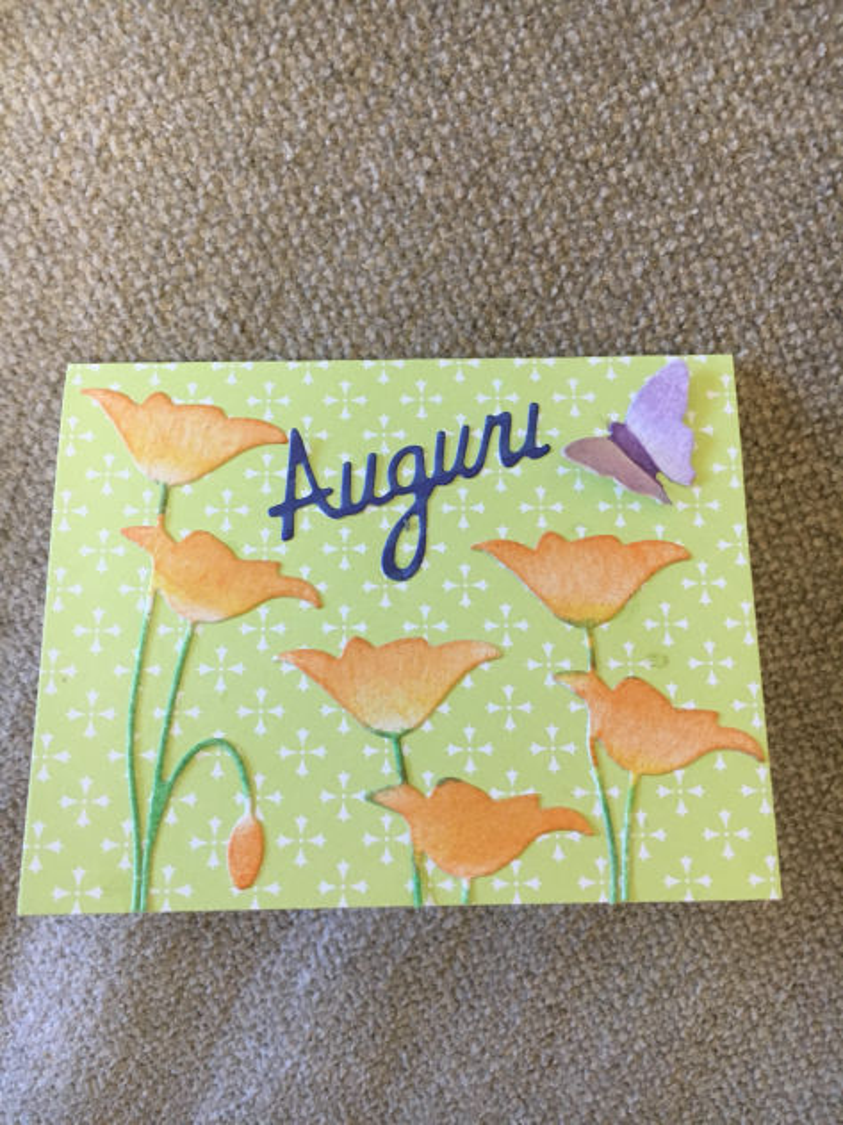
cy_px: 562
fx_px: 942
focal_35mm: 29
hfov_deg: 48.2
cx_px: 422
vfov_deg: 61.7
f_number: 2.2
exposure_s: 1/33
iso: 160
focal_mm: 4.15
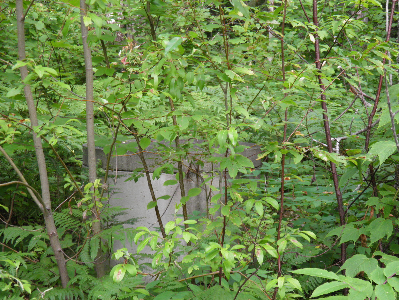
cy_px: 150
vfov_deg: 23.7
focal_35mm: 62
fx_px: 715
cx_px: 200
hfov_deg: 31.2
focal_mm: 11.2
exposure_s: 1/40
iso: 100
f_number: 3.8
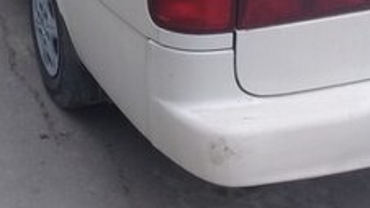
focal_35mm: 74
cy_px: -106
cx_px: 82
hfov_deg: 28.1
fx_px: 726
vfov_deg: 15.1
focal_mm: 3.3
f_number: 2.2
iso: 50
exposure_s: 1/799
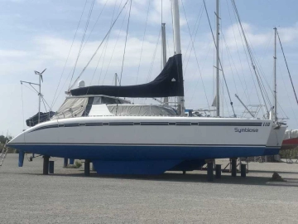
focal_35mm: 57
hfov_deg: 33.8
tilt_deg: +3.7
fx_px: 491
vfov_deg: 25.7
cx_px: 149
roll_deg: -0.6
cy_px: 112
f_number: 2.8
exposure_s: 1/1916
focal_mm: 6.6
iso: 20
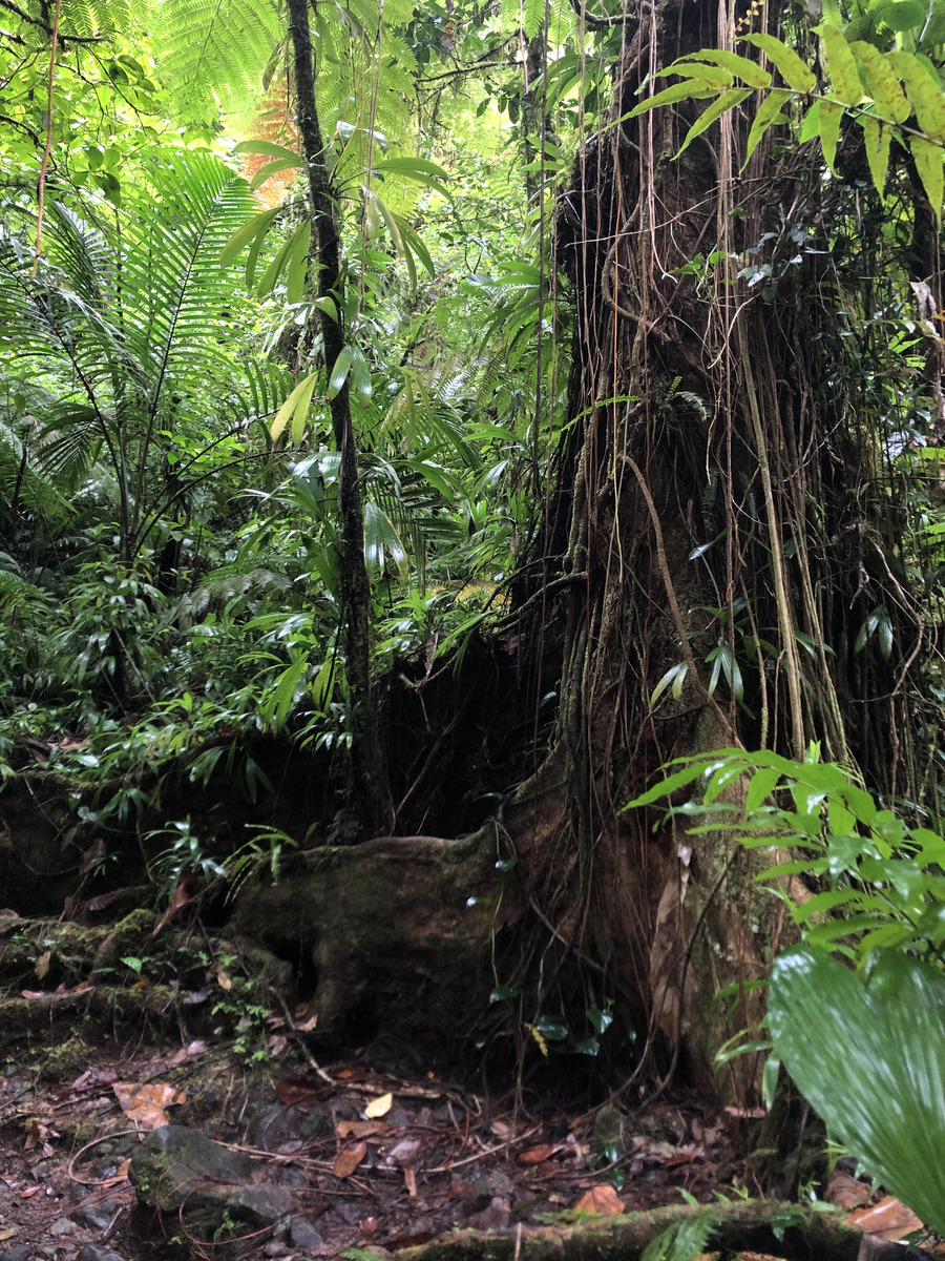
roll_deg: -1.9
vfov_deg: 63.4
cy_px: 630
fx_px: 1019
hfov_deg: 49.7
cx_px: 472
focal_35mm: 28
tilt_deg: +13.5
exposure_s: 1/15
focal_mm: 4
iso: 50
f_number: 1.8
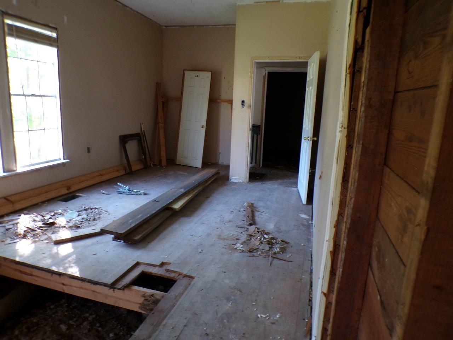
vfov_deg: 56.8
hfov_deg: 71.6
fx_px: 314
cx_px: 226
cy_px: 170
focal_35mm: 24
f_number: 3
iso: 200
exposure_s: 1/17
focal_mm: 4.3
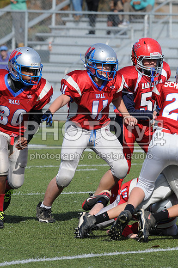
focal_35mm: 450
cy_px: 134
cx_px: 89
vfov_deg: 4.6
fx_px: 3347
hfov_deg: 3.0
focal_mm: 300
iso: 200
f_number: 10
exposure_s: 1/500
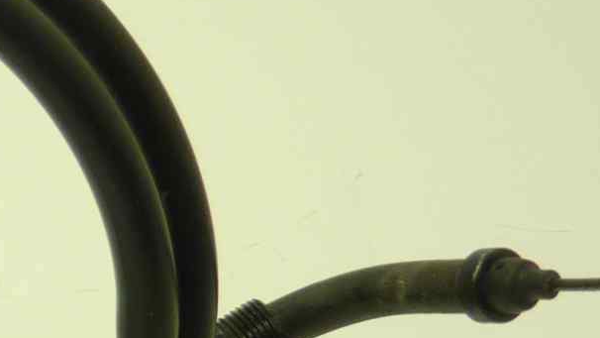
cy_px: 398
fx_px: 1830
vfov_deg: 10.4
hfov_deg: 16.3
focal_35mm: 115
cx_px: -408
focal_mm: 4.1
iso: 80
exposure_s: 1/25
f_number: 3.3
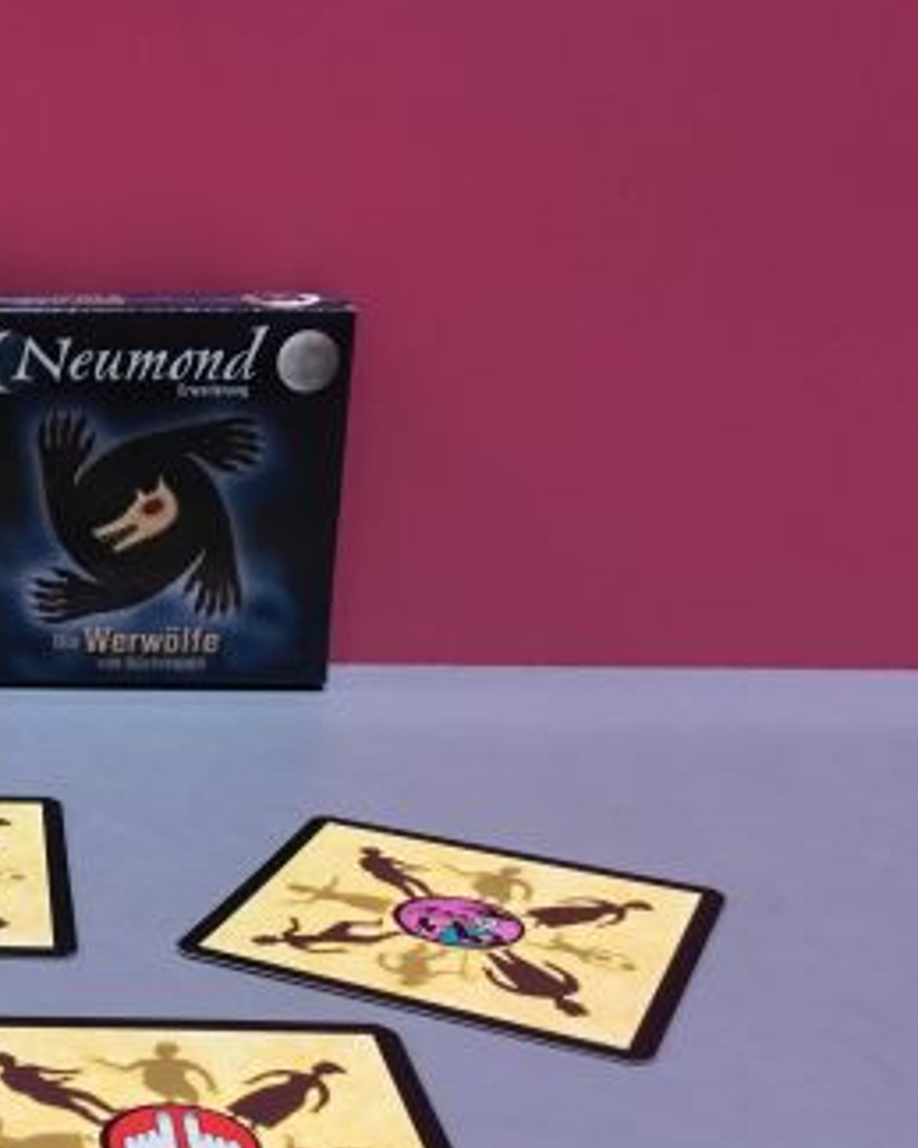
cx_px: -117
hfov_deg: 25.0
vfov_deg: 33.5
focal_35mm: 56
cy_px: 691
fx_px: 1903
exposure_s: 1/33
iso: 125
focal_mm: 3.3
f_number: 2.4
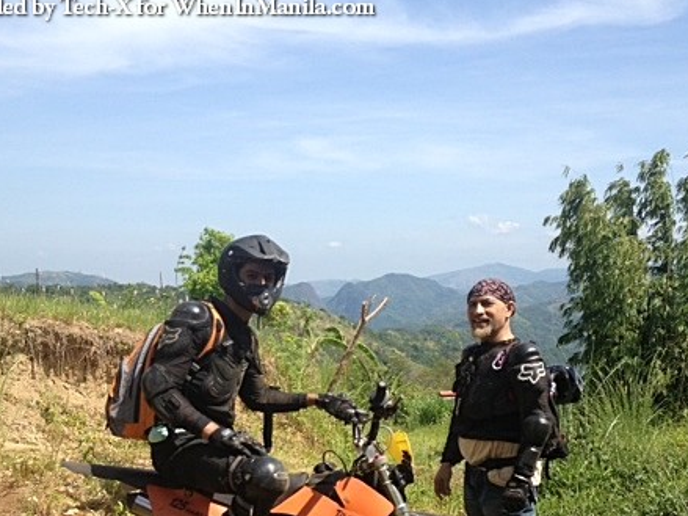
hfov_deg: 37.5
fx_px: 1013
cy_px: 367
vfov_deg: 28.3
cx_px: 359
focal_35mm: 51
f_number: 2.4
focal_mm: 4.28
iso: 50
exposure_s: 1/1346
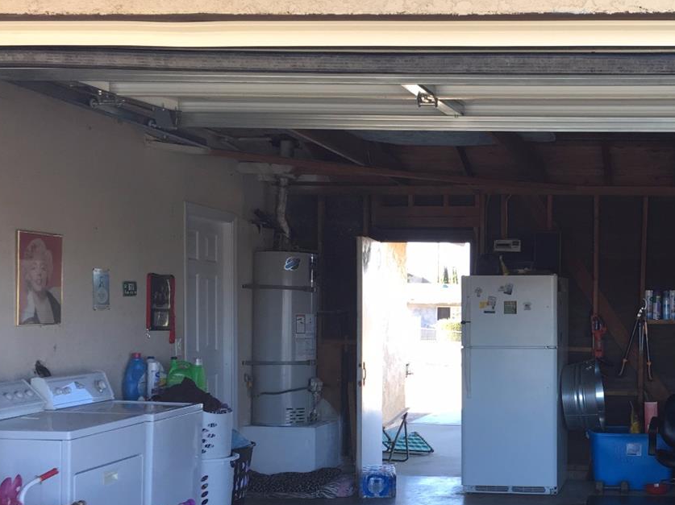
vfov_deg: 27.7
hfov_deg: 34.9
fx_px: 1014
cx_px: 594
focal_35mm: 52
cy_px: 370
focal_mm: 4.15
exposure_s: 1/120
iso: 40
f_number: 2.2
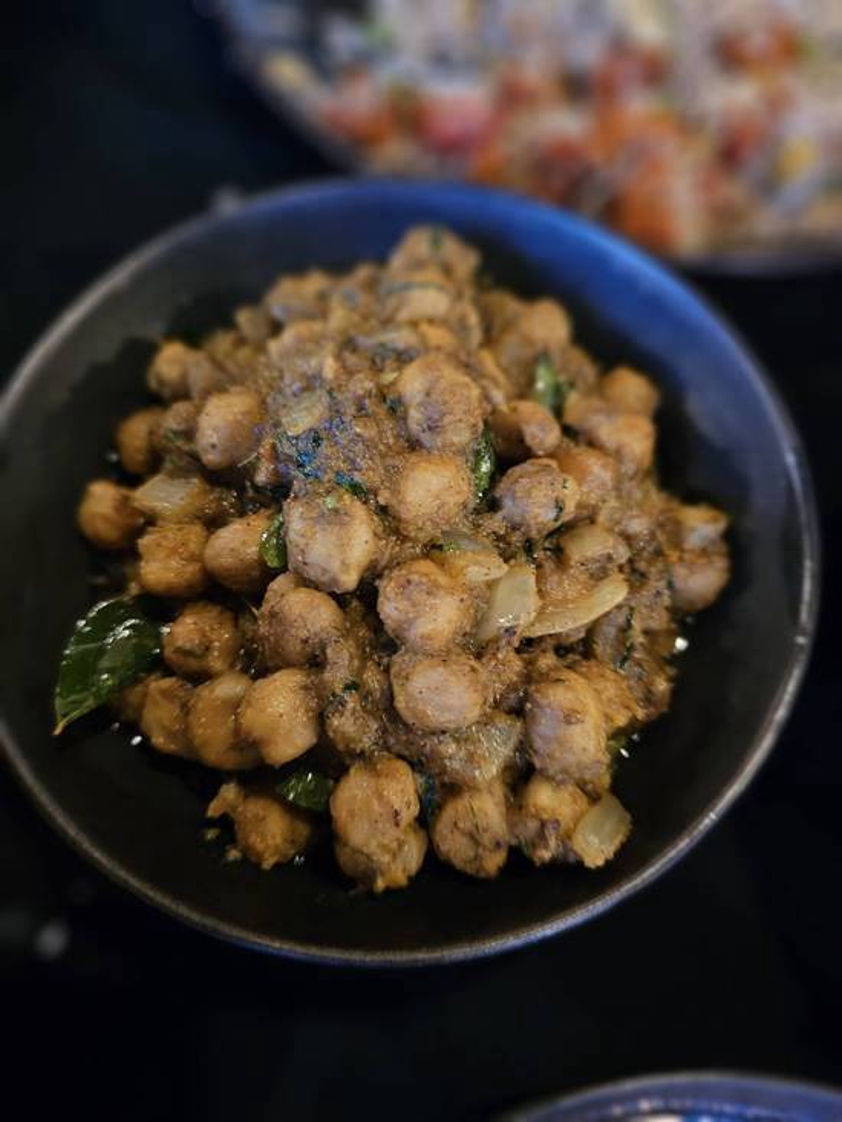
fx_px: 746
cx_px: 421
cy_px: 561
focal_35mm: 23
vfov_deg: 73.9
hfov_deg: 58.9
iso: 1600
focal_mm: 6.3
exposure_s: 1/24
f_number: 1.7
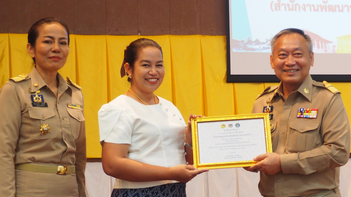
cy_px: 120
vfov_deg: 16.1
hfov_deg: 28.2
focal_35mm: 75
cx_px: 173
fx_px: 698
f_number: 5.6
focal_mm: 34
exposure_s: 1/25
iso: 1600
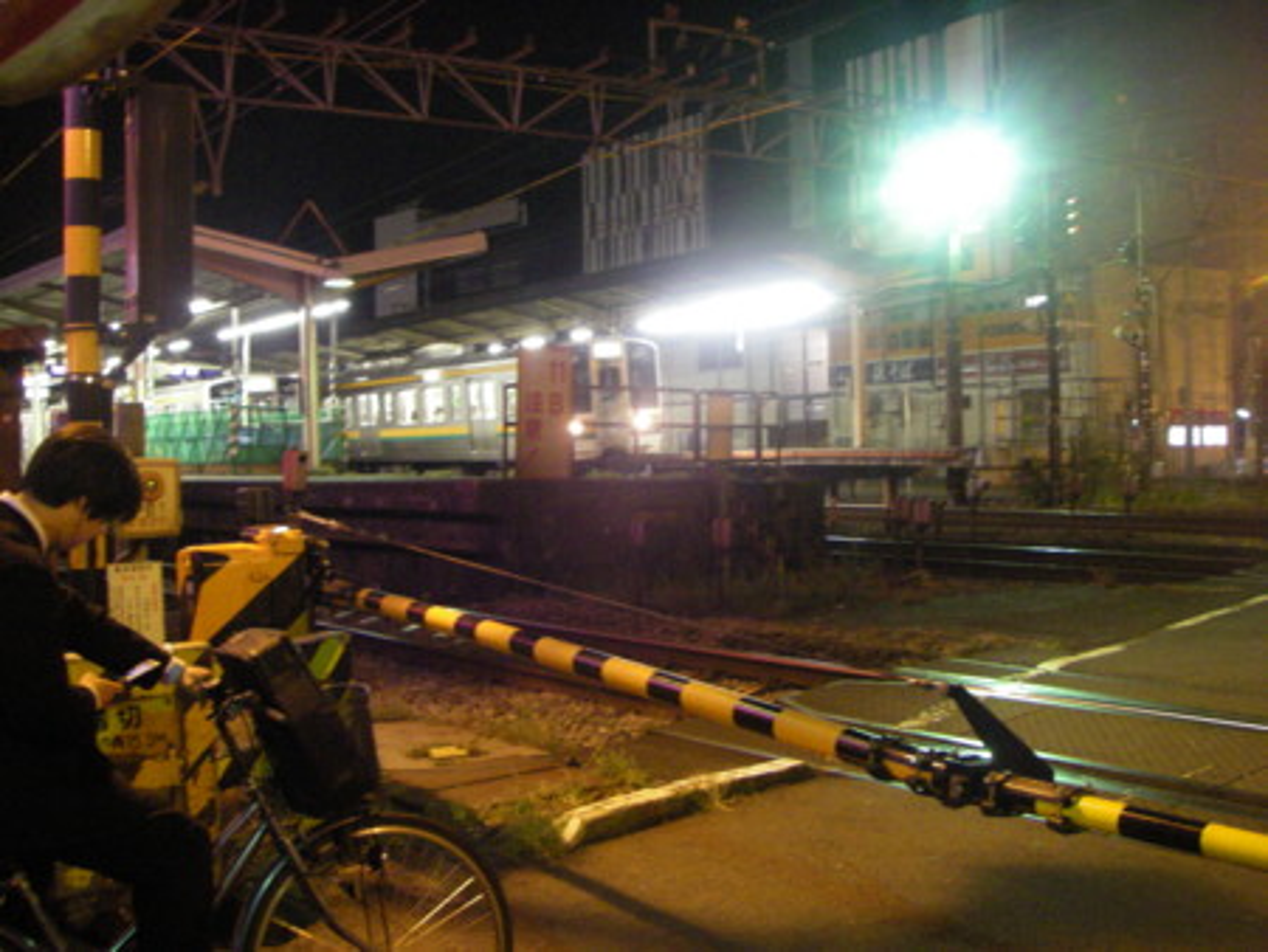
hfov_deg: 49.0
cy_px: 476
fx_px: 1393
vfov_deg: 37.8
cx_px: 634
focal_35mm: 38
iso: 400
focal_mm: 6.3
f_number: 3.3
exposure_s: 1/8
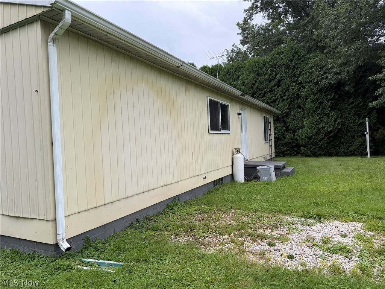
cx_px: 192
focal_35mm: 24
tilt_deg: +0.4
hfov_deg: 71.6
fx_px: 267
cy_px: 144
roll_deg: +3.9
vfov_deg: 56.8
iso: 80
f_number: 1.78
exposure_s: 1/494
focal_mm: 6.76
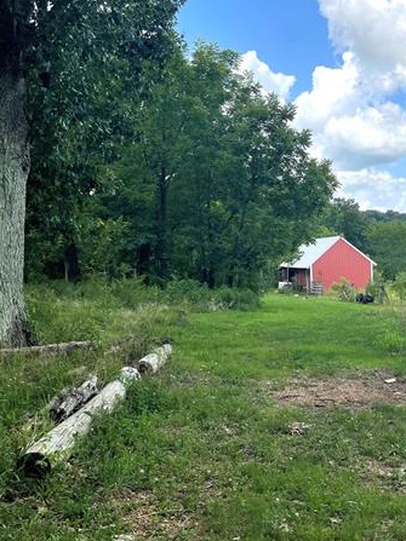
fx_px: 673
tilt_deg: +4.4
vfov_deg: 43.5
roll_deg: +2.5
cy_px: 206
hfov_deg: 32.5
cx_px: 336
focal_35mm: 43
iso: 32
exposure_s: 1/3257
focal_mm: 5.1
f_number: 1.6
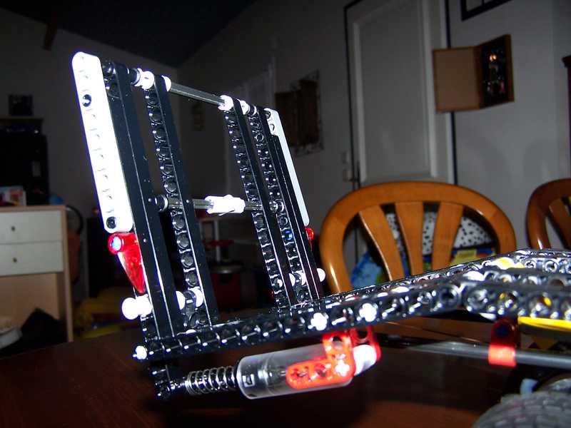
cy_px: 214
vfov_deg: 37.7
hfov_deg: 49.0
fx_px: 627
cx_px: 286
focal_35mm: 38
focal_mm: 6.3
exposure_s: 1/60
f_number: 2.8
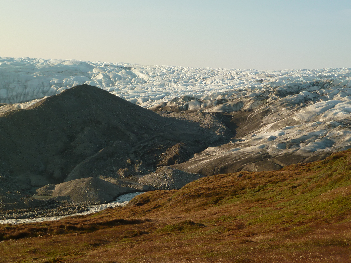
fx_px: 649
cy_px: 133
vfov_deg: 22.9
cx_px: 173
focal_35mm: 64
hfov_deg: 30.3
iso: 80
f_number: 4
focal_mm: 10.3
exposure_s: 1/500
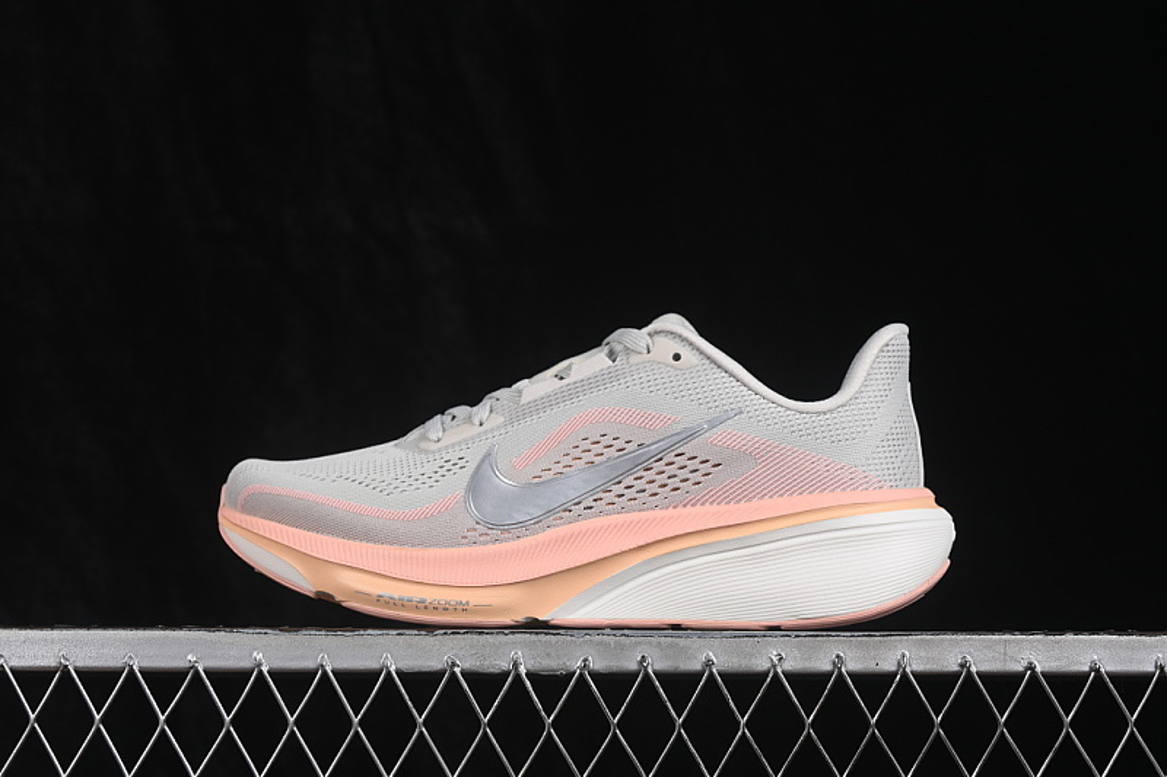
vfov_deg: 18.2
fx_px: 2431
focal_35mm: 75
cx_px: 584
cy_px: 388
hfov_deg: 27.0
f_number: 8
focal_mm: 50
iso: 160
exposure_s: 1/80
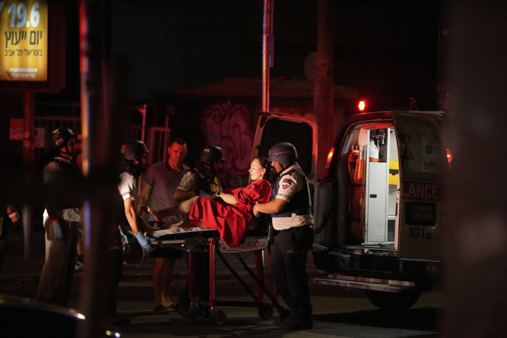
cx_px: 254
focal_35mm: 140
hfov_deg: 14.7
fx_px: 1972
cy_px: 169
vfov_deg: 9.8
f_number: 2.8
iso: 10000
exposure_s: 1/800
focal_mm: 140
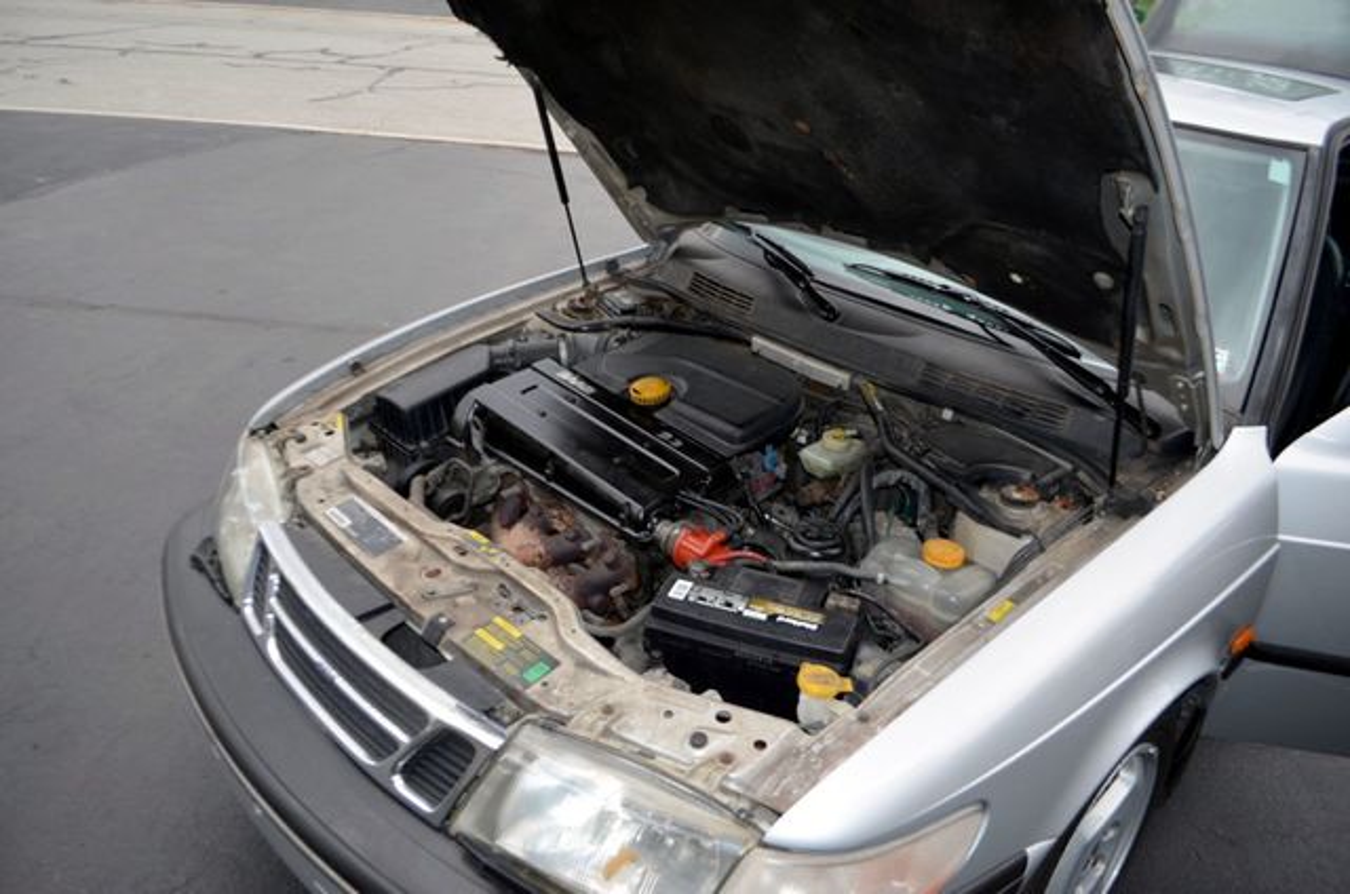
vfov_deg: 47.7
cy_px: 447
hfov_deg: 67.5
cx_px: 675
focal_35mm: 27
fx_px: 1010
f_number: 3.5
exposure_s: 1/200
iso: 160
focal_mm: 18
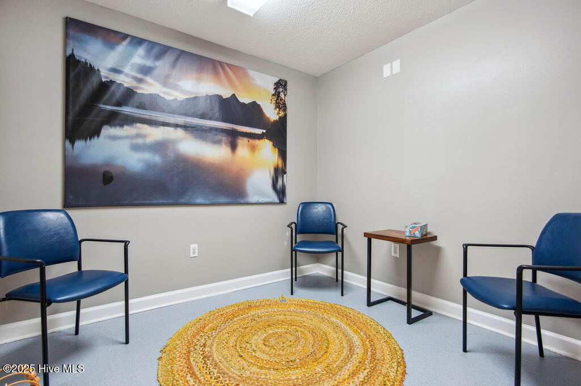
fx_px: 274
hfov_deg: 93.3
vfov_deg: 70.3
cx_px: 290
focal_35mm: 17
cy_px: 193
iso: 800
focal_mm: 17
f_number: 8
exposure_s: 1/25
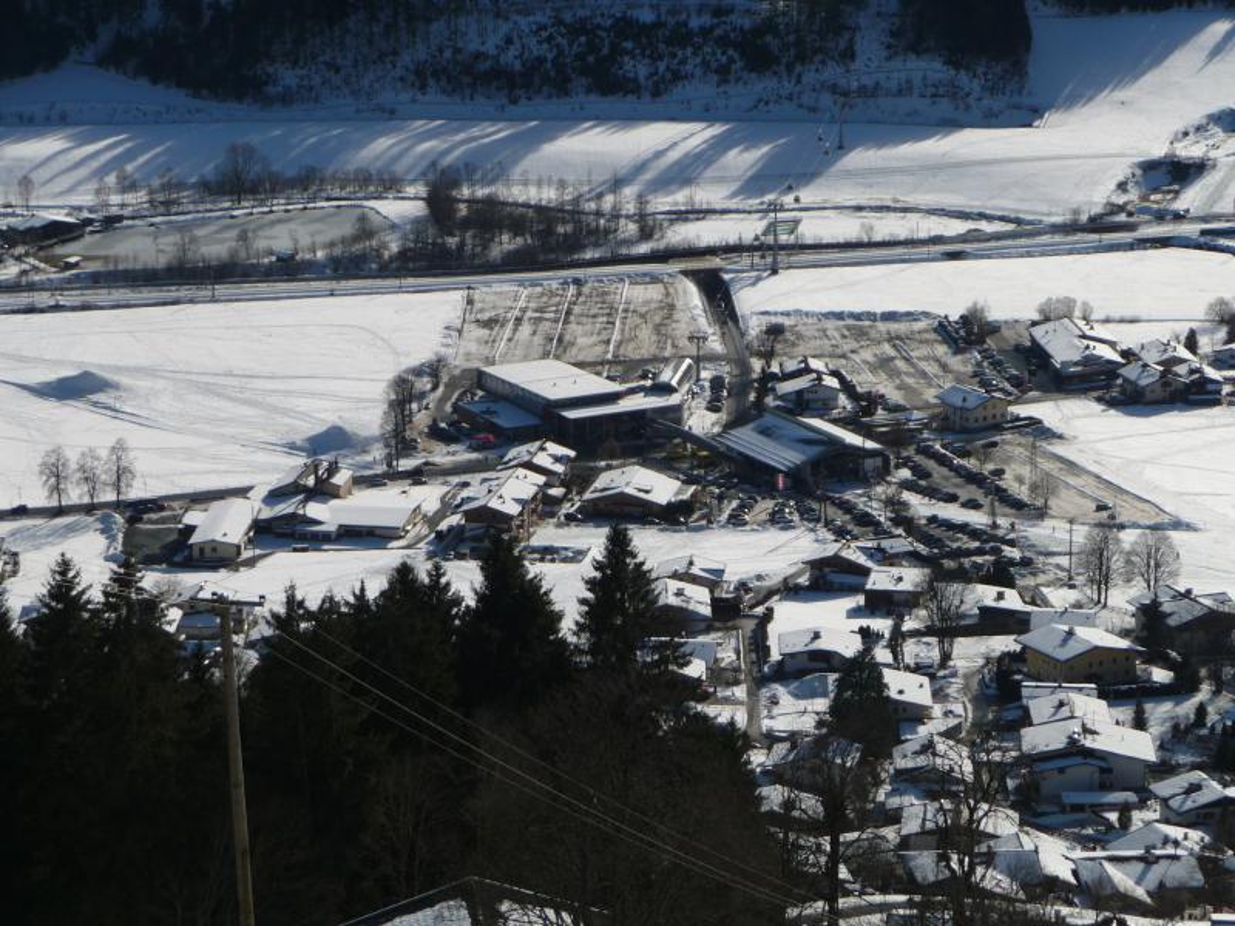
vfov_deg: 13.2
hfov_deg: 17.6
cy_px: 463
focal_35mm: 112
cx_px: 618
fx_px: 3996
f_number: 4.7
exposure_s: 1/1300
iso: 100
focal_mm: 19.1
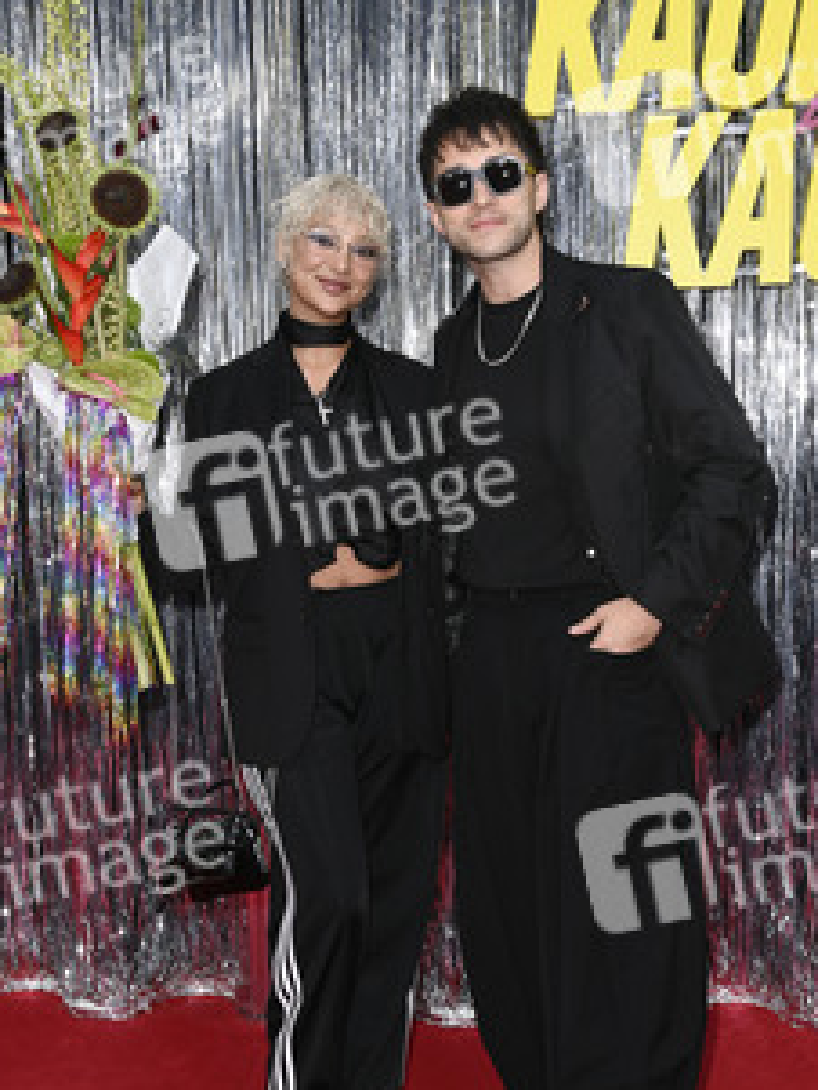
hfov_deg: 28.6
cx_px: 434
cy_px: 666
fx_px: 1606
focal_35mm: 51
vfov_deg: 37.3
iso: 400
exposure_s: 1/320
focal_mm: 40
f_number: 6.3
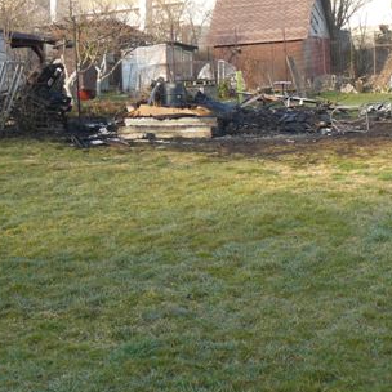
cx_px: 192
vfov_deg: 25.6
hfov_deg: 25.7
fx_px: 858
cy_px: 133
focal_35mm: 67
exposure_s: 1/100
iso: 100
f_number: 4
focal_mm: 6
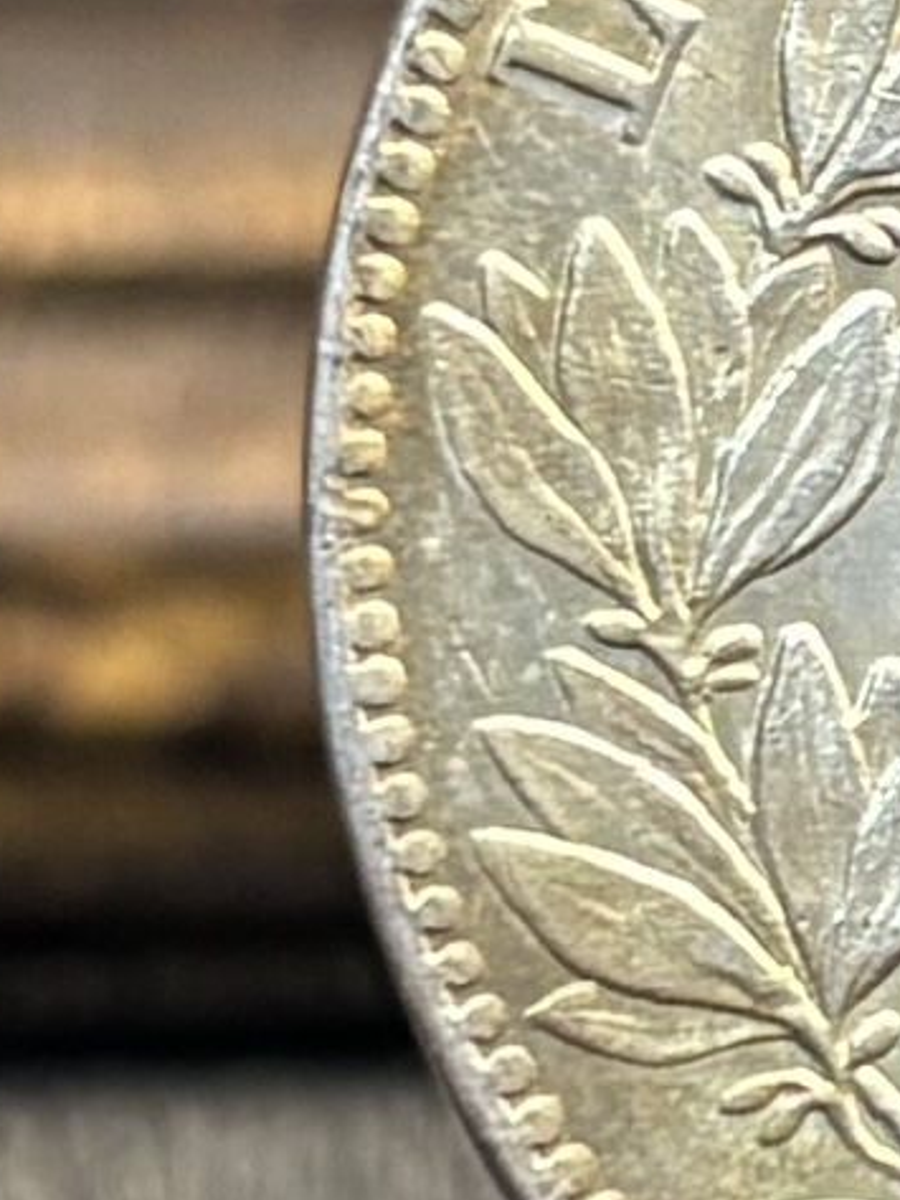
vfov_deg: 12.3
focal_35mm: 161
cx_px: 1611
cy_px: 458
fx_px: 5579
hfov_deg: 8.8
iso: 200
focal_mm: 5.96
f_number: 1.6
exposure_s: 1/60
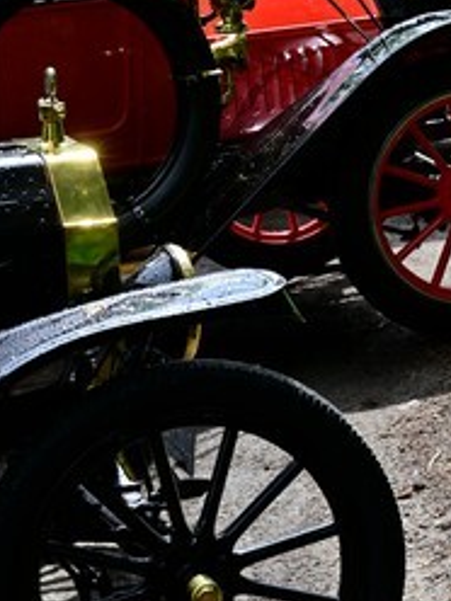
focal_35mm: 137
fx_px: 2380
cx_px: 399
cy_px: 148
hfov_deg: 10.8
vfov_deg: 14.3
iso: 280
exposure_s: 1/250
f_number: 9
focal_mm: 59
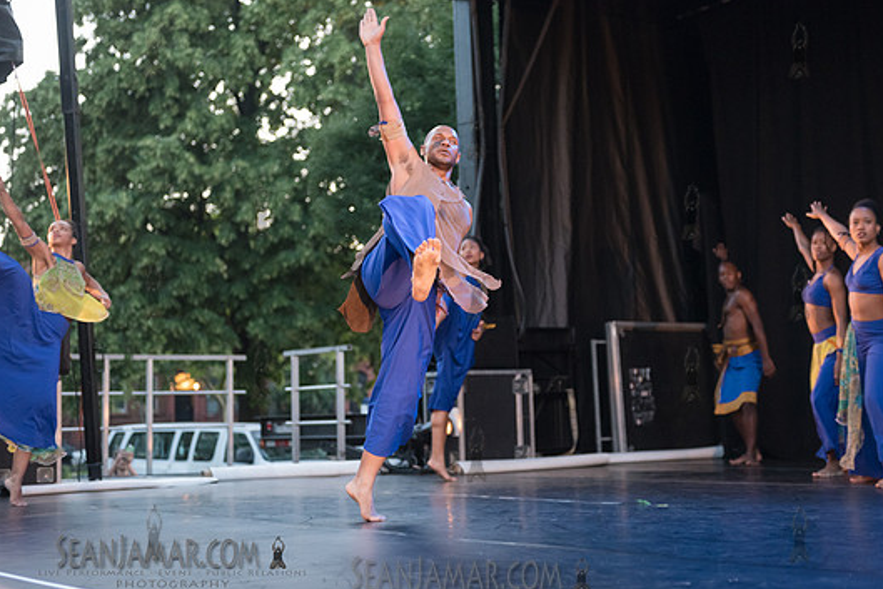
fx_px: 1668
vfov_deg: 20.0
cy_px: 291
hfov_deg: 29.6
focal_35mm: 68
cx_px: 476
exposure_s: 1/640
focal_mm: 62
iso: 3200
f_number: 2.8
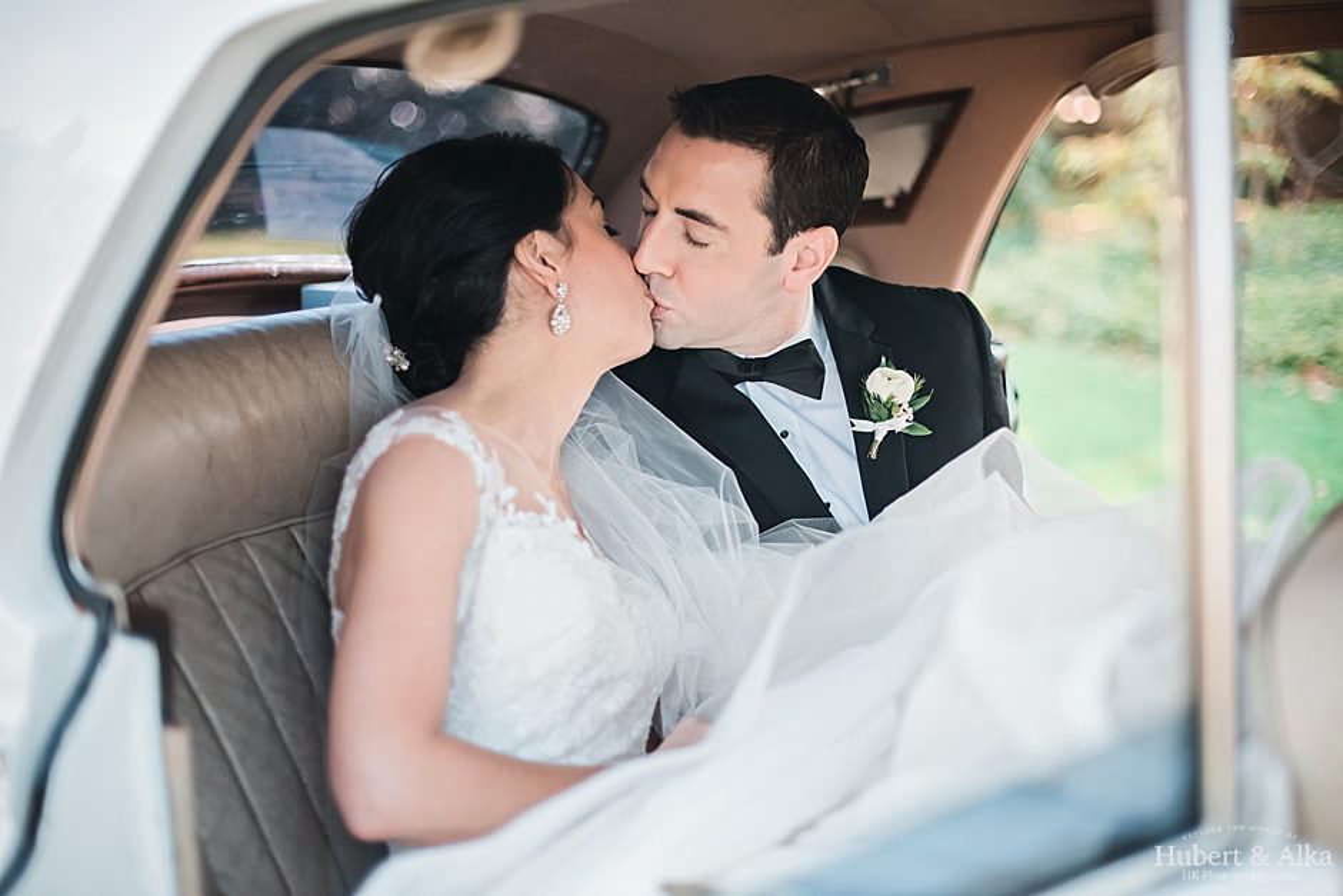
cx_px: 672
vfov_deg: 27.0
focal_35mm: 50
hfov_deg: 39.6
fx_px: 1865
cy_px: 448
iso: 640
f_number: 1.4
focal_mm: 50
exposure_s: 1/3200
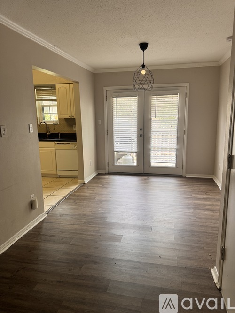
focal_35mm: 24
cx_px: 118
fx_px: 217
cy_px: 156
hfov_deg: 56.8
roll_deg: +1.3
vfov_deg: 71.6
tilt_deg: -11.2
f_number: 1.78
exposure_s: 1/121
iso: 125
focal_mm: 6.76
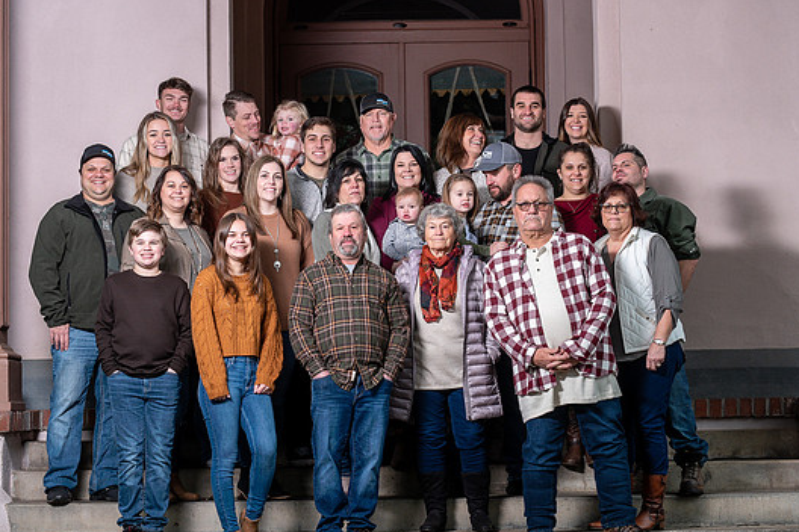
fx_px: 2463
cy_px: 270
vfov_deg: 12.3
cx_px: 392
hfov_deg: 18.4
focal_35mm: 111
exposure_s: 1/125
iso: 200
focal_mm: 95
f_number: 4
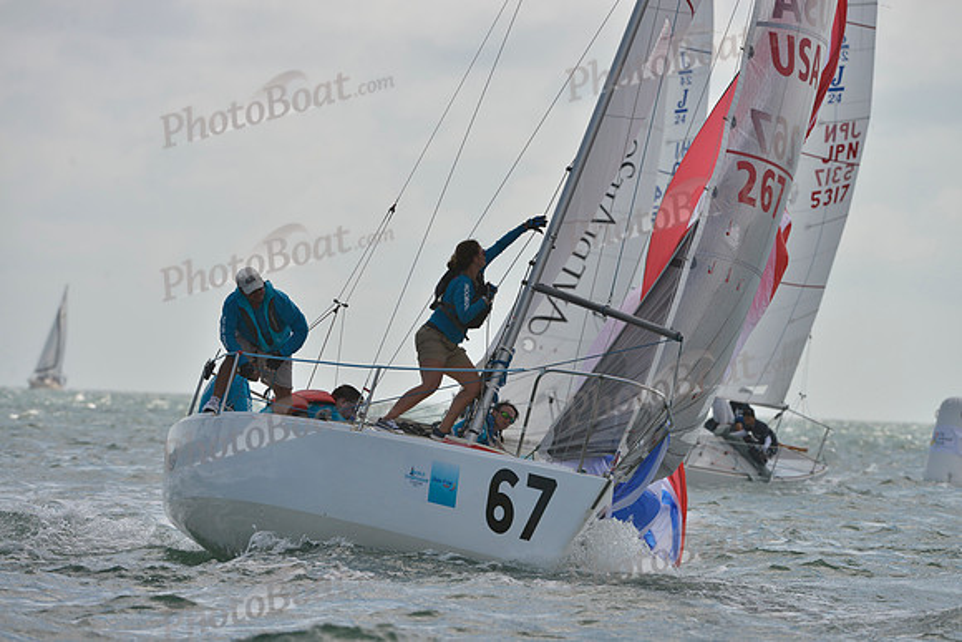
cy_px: 321
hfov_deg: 6.1
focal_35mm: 340
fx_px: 9087
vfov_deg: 4.0
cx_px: 481
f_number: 9
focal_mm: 340
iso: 280
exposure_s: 1/1250
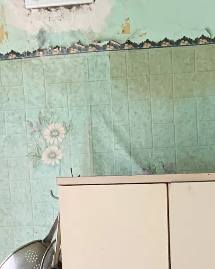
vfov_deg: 16.0
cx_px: 245
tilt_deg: -12.1
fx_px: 804
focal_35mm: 101
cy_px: 491
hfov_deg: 14.8
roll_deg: +2.0
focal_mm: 4.25
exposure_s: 1/60
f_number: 1.8
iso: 125
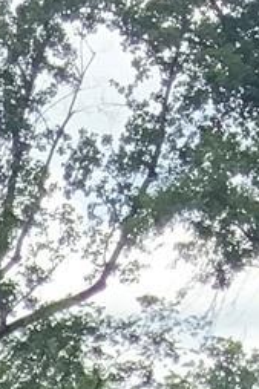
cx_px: -728
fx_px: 2626
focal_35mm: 243
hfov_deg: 5.1
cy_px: 1093
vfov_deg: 7.6
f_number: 1.8
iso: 16
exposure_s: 1/482
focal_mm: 3
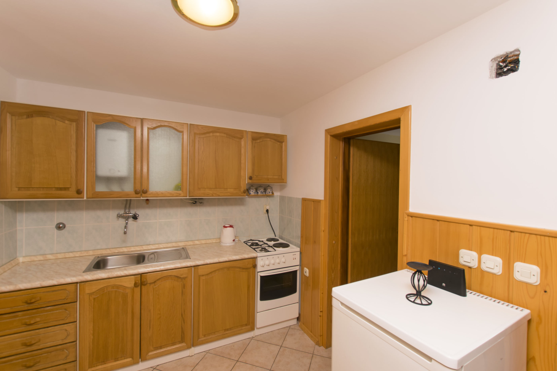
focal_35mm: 15
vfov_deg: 77.3
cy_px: 186
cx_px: 278
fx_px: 232
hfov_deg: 100.4
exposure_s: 1/160
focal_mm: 10
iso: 200
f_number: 5.6
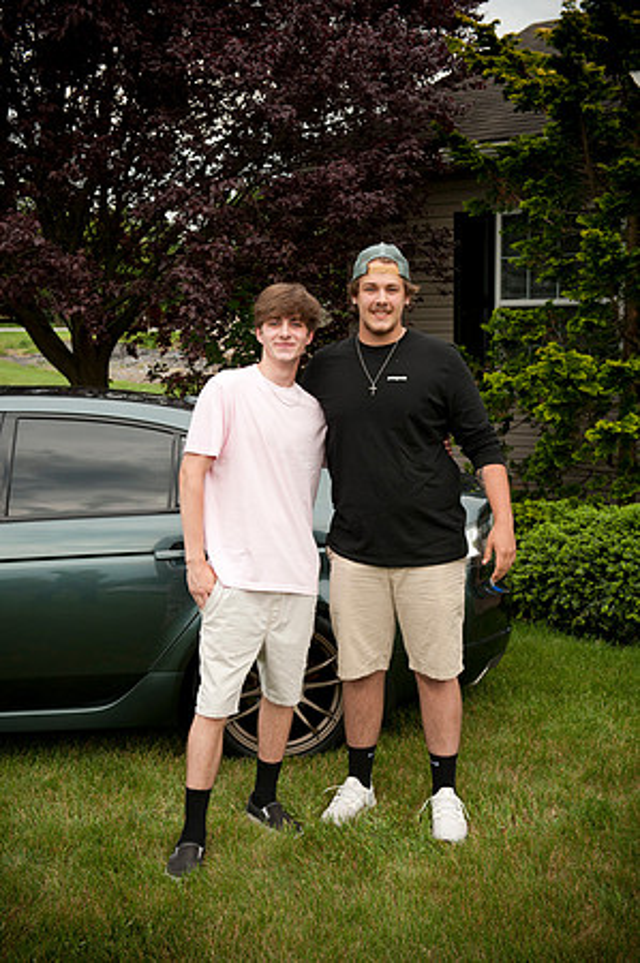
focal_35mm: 48
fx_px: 1283
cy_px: 482
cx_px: 320
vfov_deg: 41.2
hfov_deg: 28.0
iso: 500
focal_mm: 48
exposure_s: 1/640
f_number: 5.6
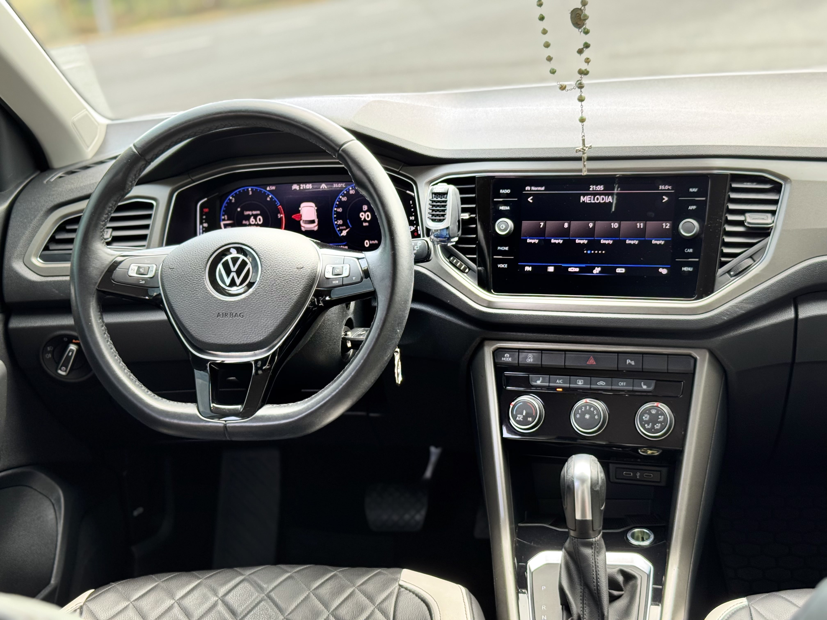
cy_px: 310
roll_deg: +6.0
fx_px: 1147
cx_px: 414
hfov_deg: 39.7
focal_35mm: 48
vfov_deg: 30.3
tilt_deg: -18.1
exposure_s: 1/69
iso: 100
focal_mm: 6.76
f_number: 1.78
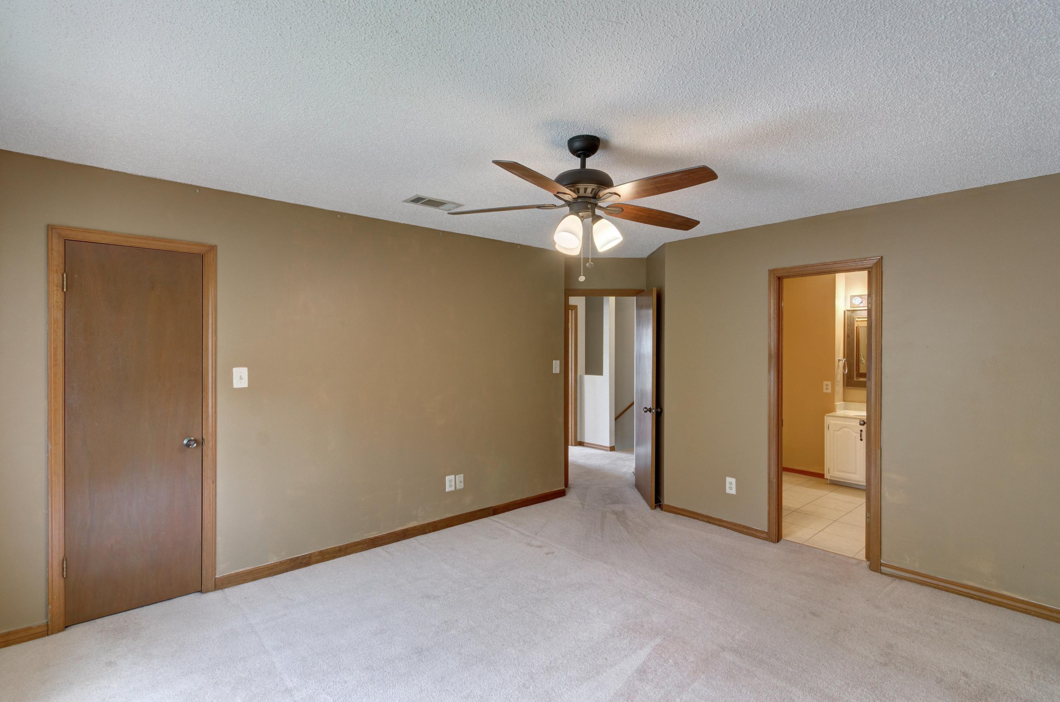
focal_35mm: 16
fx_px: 485
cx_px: 530
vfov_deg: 71.8
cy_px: 351
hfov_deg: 95.1
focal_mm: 11
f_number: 9
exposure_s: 1/30
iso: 400
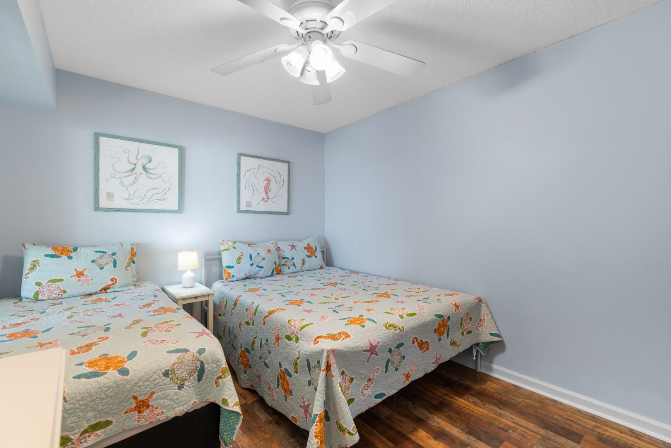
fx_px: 280
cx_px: 336
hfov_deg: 100.4
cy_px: 224
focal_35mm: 15
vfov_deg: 77.3
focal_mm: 10
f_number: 4.5
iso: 100
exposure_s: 1/15
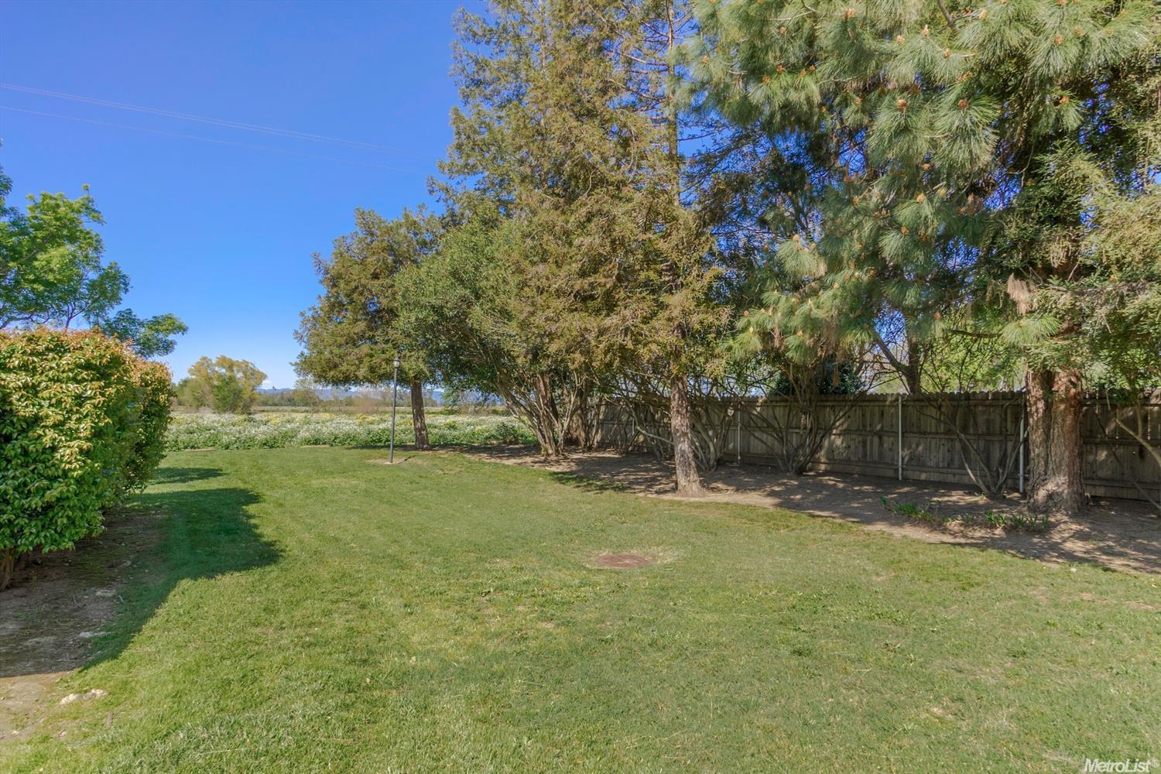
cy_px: 387
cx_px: 580
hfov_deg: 86.9
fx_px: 613
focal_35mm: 19
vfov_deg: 64.6
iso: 100
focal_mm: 13
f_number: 8
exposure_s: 1/125
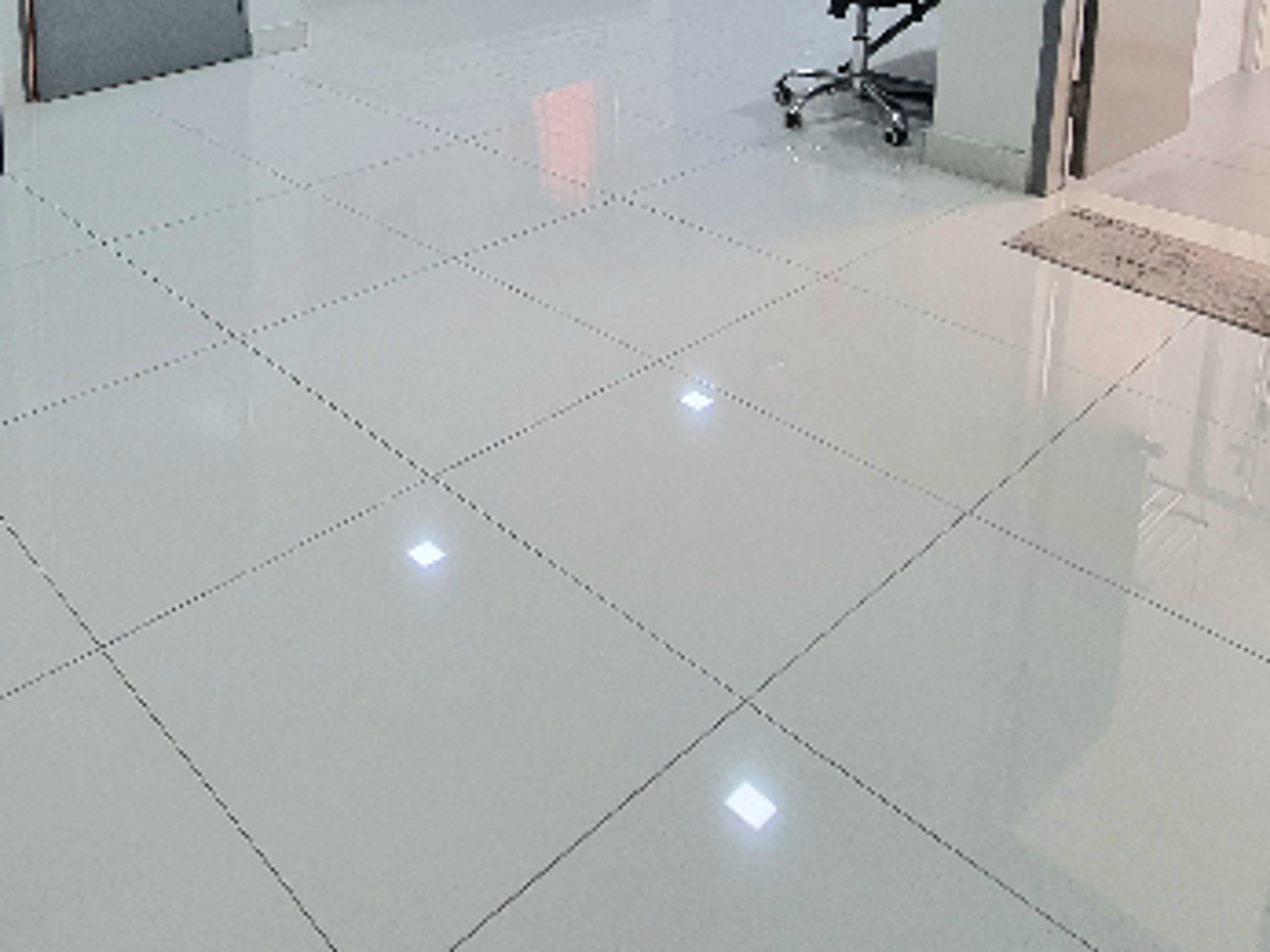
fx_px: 1100
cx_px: 388
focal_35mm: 30
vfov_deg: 39.2
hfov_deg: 58.1
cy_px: -70
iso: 200
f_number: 2.2
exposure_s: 1/50
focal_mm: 2.2
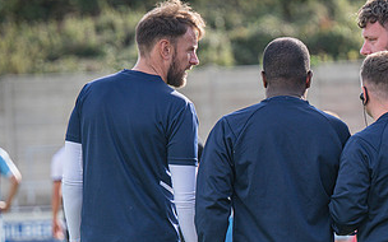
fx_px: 4748
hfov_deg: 4.7
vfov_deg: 2.9
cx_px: 345
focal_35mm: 449
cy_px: 216
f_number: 4
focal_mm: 175
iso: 200
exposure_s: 1/800
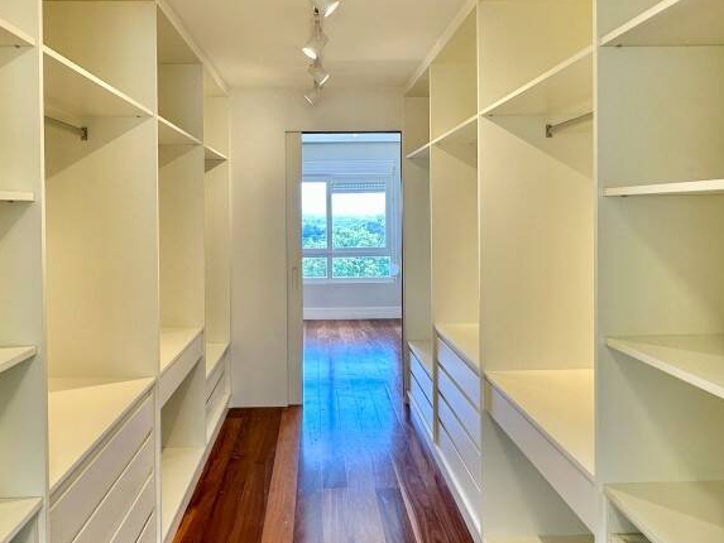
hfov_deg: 69.2
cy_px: 218
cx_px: 325
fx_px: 523
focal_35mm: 25
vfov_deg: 54.5
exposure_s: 1/120
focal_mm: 2.22
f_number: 2.2
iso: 80
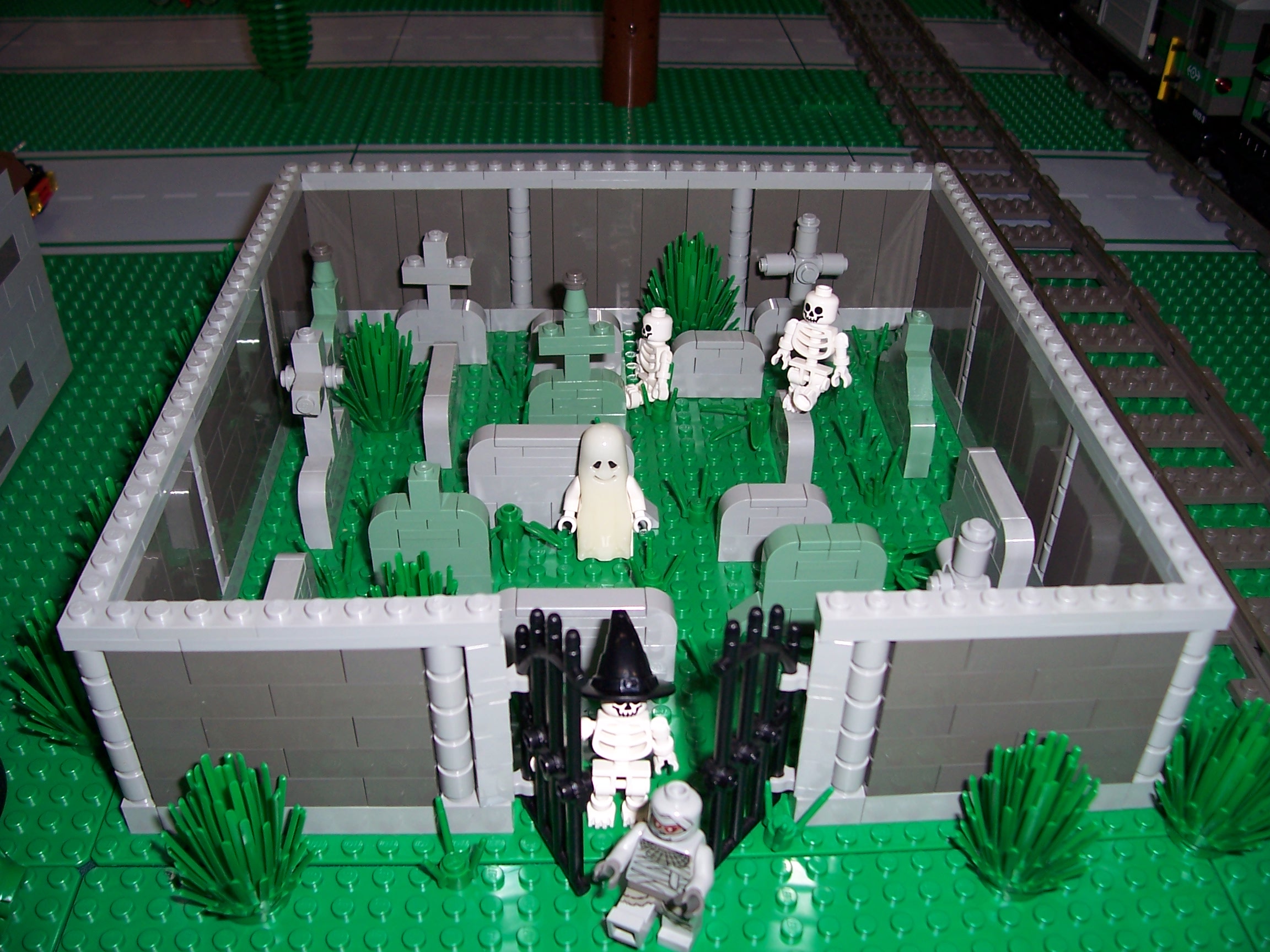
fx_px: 1247
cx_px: 635
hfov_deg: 54.0
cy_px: 476
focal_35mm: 34
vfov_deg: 41.8
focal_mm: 5.6
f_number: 2.7
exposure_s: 1/60
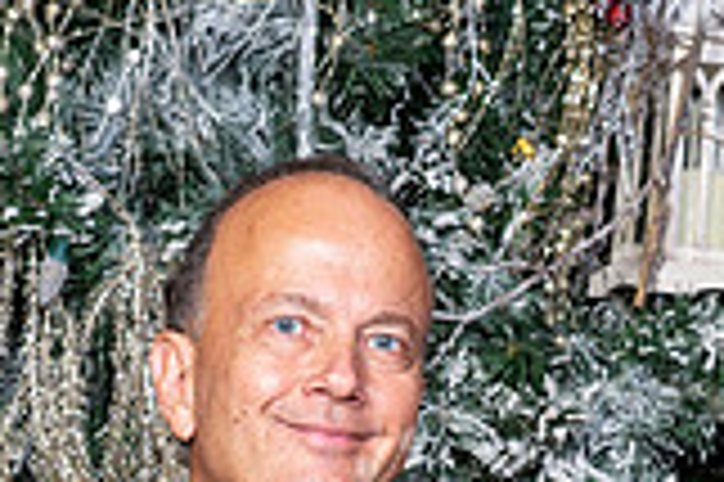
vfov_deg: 4.4
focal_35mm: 307
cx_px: 607
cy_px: 806
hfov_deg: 6.7
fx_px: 6168
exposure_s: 1/125
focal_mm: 85
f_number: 8
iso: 400
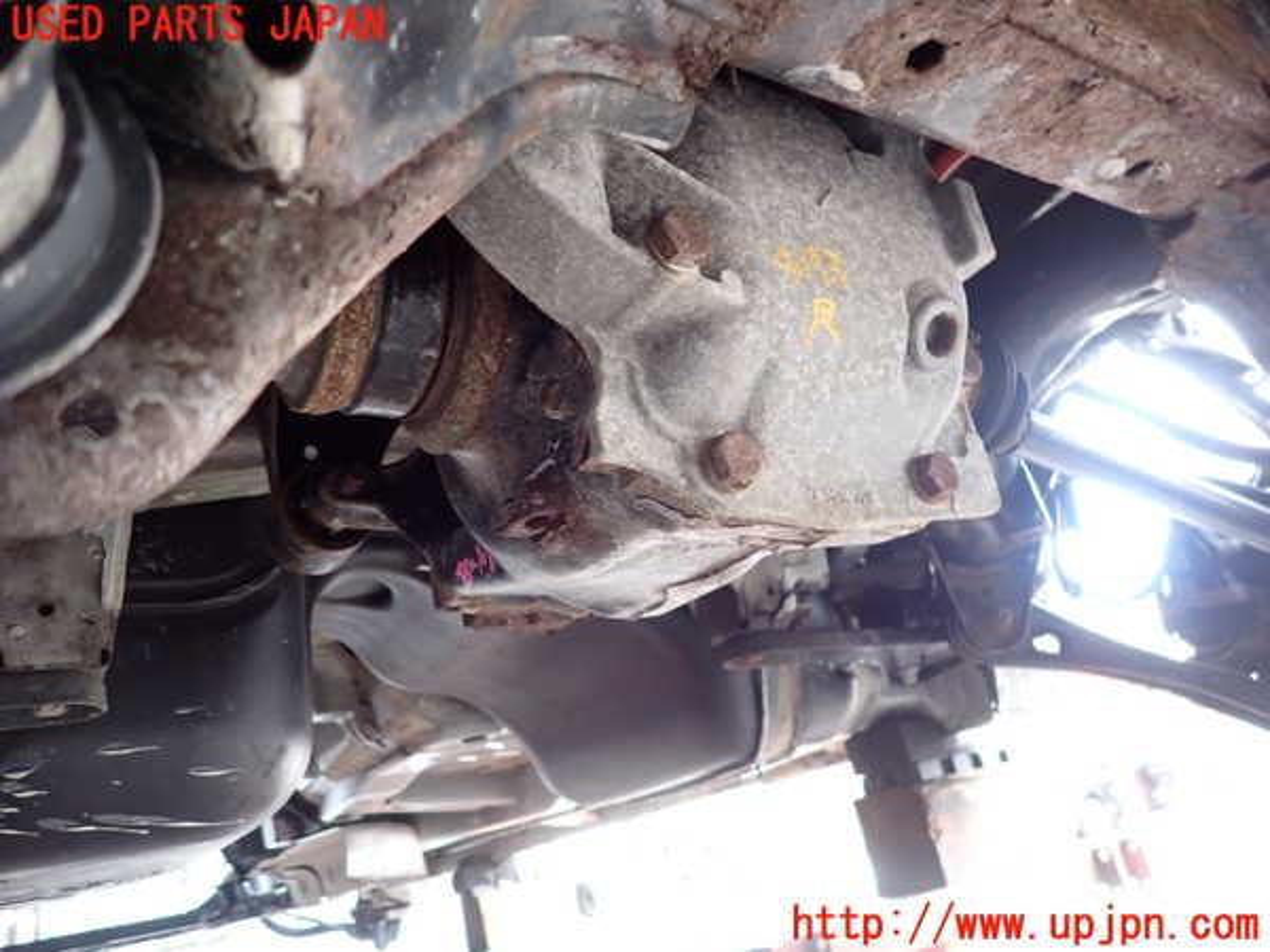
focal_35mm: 25
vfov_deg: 54.9
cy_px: 476
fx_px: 917
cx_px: 635
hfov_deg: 69.4
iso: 200
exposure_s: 1/30
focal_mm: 4.5
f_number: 2
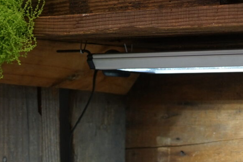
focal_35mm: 218
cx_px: 181
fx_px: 1472
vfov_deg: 6.2
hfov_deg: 9.4
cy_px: 315
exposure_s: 1/160
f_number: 4
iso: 400
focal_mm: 50
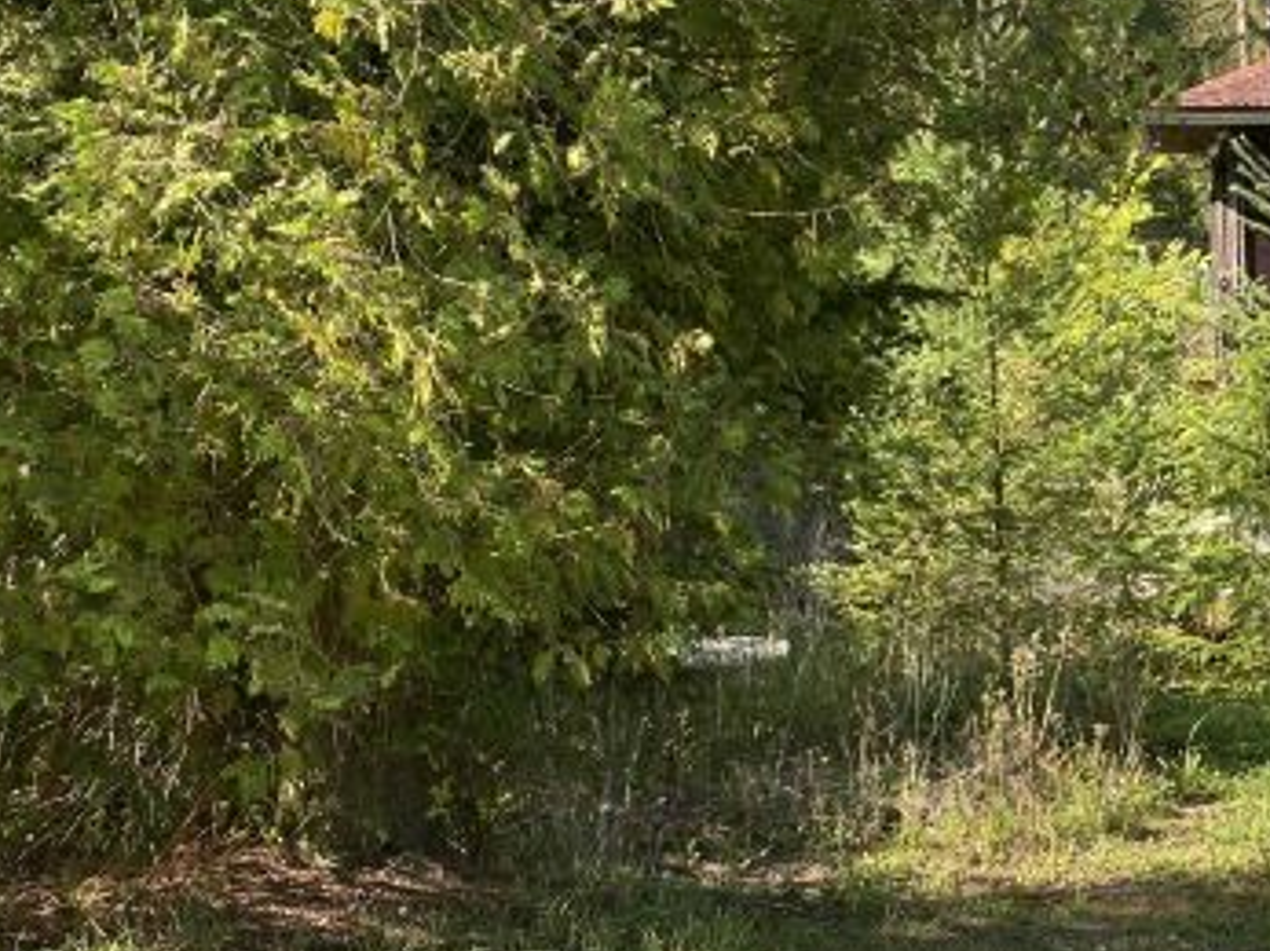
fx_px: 2201
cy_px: 402
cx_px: 1248
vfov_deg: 24.4
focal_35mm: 60
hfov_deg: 30.1
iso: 32
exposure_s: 1/475
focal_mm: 4.25
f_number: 1.8
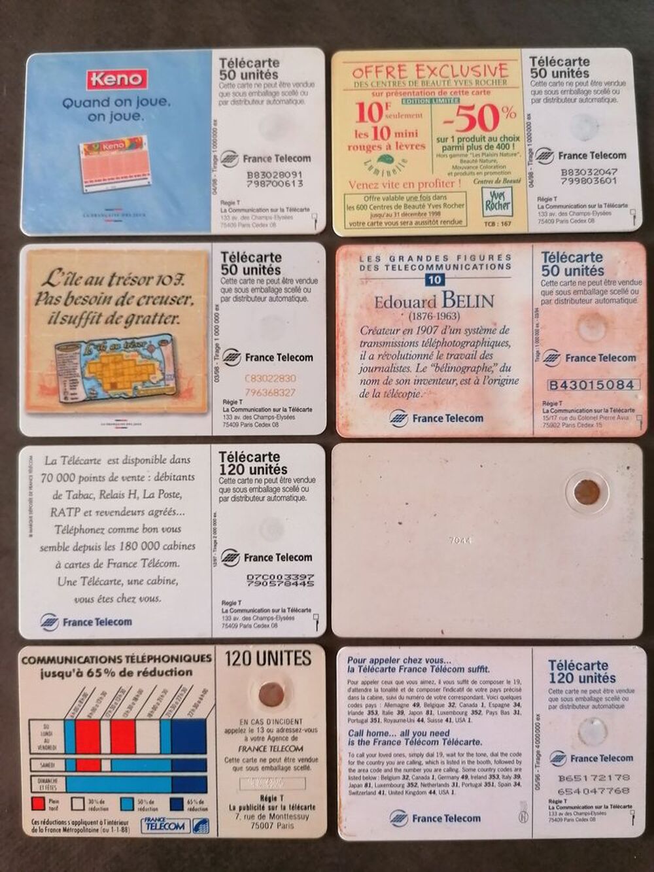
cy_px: 436
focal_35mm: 27
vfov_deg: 65.3
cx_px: 327
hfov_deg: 51.4
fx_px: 680
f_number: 1.8
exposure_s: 1/33.3
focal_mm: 4.75
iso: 250
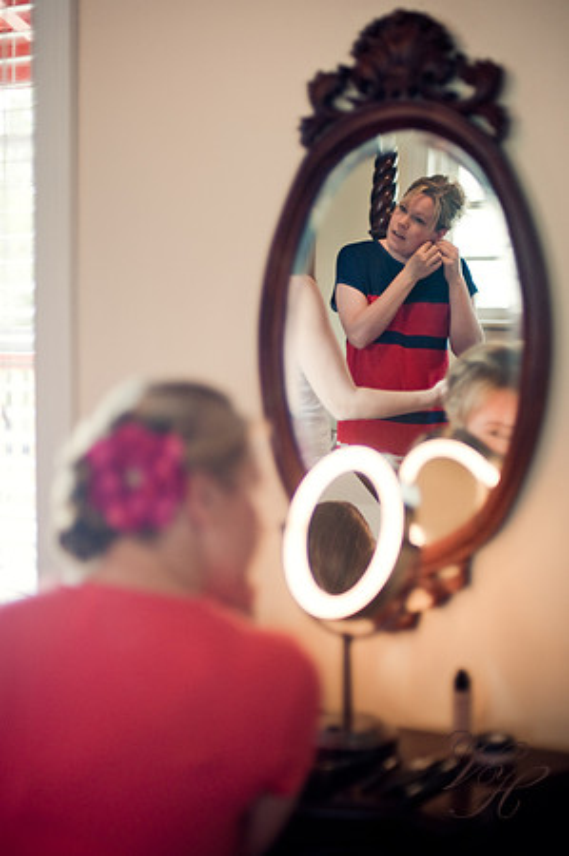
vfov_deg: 39.6
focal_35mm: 50
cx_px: 284
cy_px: 428
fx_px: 1188
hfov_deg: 26.9
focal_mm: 50
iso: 400
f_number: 1.4
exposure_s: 1/200
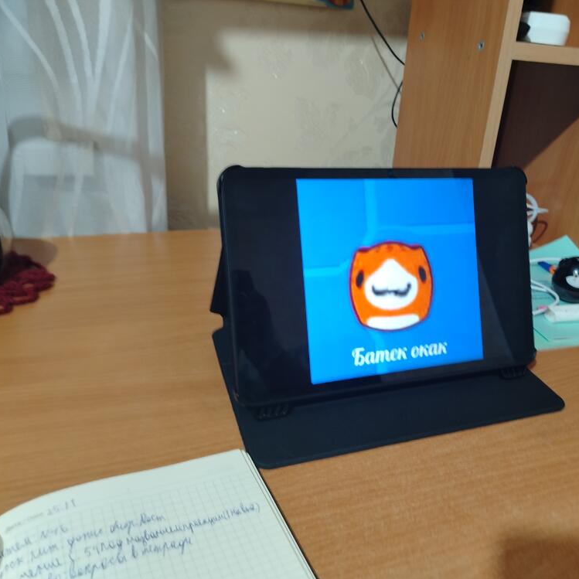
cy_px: 296
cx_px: 363
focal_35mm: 29
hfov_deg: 55.0
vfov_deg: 55.6
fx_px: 549
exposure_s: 1/25
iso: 1122
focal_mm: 5.25
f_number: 1.75
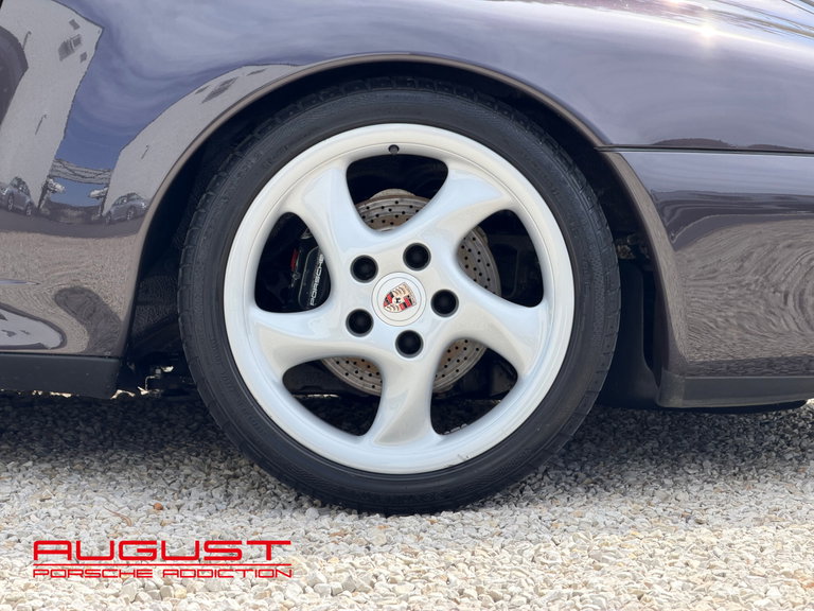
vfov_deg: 14.8
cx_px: 407
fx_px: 2352
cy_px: 306
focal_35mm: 100
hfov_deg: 19.6
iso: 50
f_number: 2.8
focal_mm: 16.89
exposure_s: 1/531
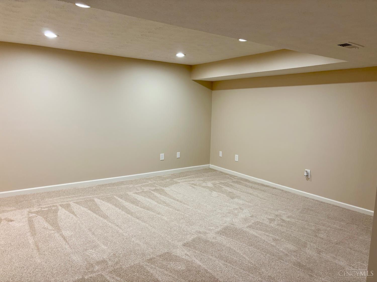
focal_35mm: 26
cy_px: 141
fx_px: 283
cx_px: 188
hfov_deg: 67.3
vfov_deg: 53.1
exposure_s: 1/60
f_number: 1.6
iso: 100
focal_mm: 5.96
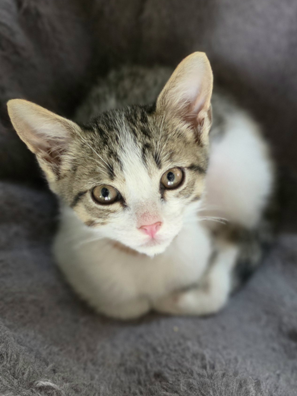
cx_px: 148
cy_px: 198
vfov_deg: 73.9
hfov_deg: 58.9
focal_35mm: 23
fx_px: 263
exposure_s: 1/120
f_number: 1.7
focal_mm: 6.25
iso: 1600
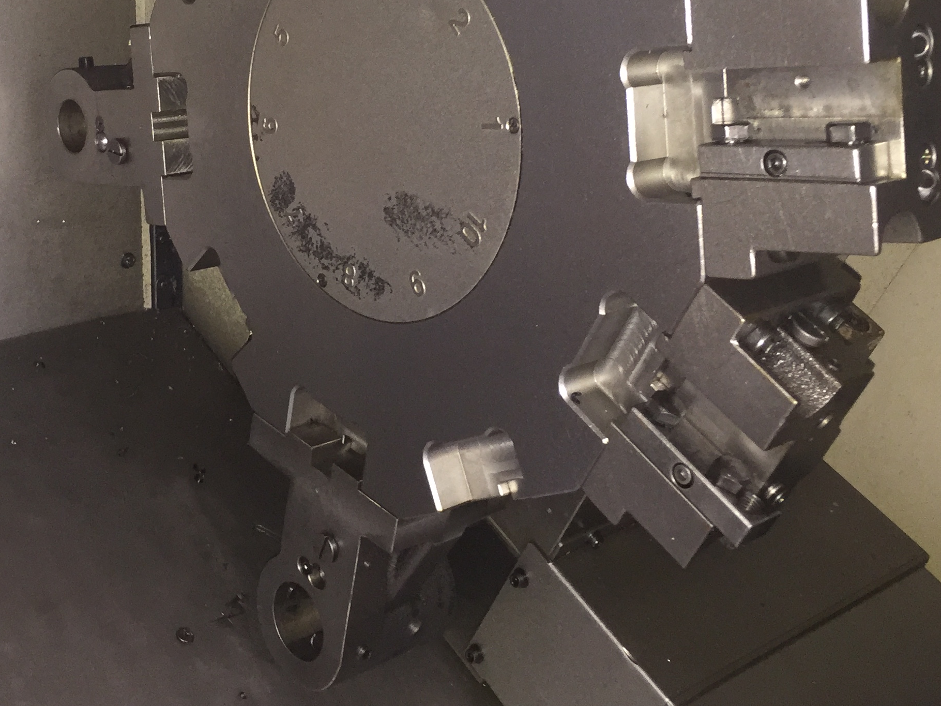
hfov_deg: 36.5
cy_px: 132
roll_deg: -0.5
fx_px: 1414
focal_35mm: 52
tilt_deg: -9.3
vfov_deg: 27.4
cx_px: 321
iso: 200
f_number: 2.2
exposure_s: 1/17
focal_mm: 4.15
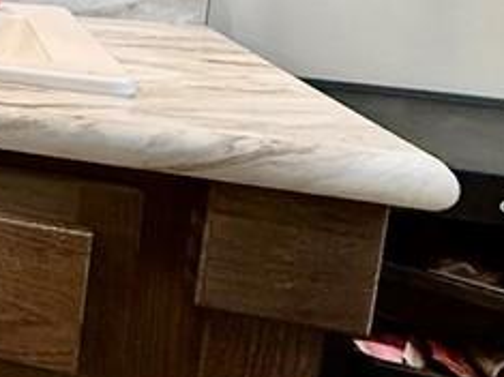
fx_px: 888
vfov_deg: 22.6
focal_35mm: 61
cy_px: -36
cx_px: -478
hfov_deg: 19.6
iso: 320
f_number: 2.2
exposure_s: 1/60
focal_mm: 2.22
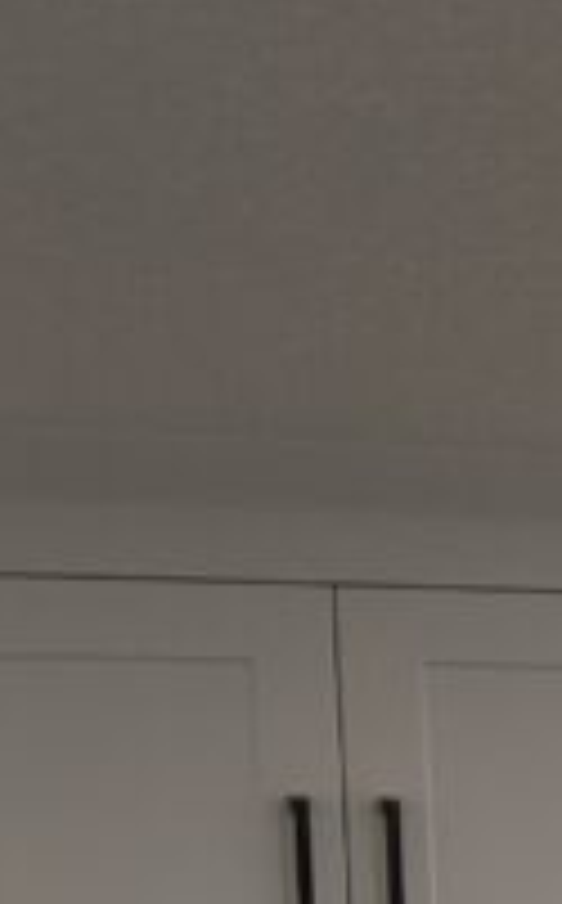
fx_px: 3591
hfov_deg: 7.2
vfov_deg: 14.0
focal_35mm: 146
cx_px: 2077
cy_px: 1052
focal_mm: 4.44
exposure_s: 1/125
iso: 61
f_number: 1.8
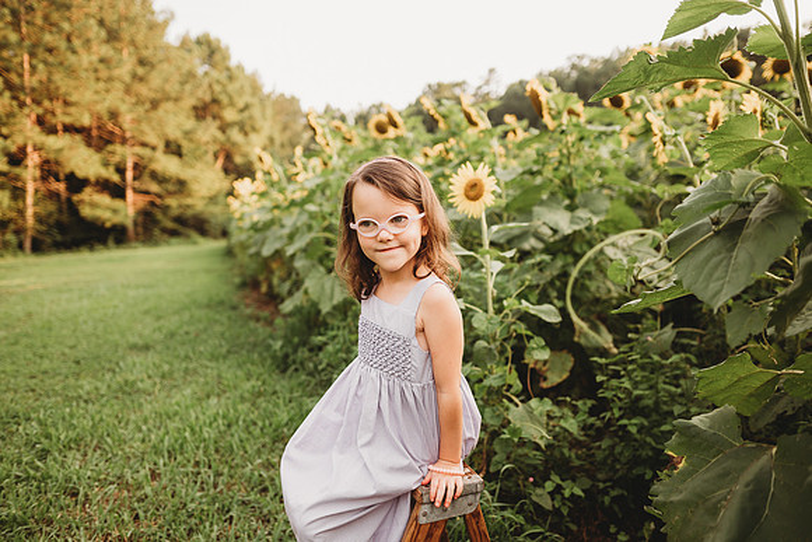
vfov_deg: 53.2
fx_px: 541
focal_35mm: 24
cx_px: 406
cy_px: 271
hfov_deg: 73.7
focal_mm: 24
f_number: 2.2
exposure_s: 1/320
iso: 125
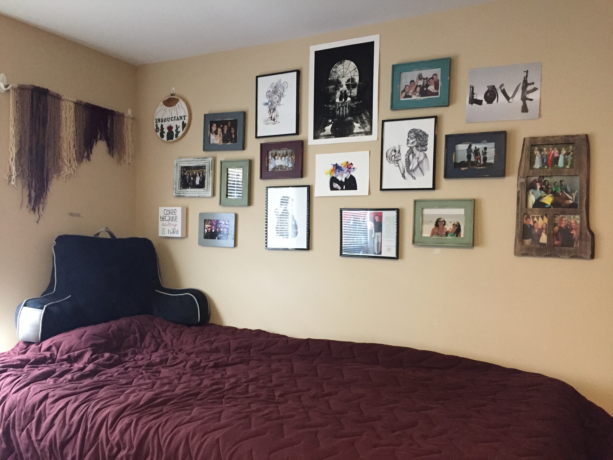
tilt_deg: +0.5
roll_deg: -0.8
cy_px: 230
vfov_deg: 48.2
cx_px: 306
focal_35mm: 29
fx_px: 514
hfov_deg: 61.7
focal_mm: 4.15
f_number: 2.2
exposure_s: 1/15
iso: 250
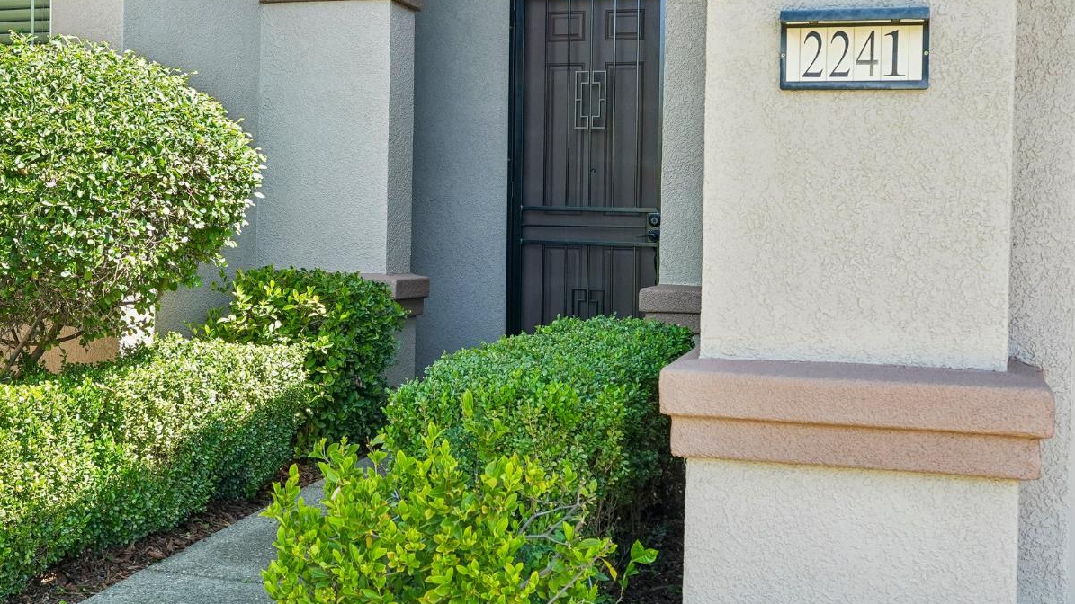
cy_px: 223
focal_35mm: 46
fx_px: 1311
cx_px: 443
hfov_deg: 44.4
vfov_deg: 25.9
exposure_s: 1/60
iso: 400
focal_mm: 35
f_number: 8
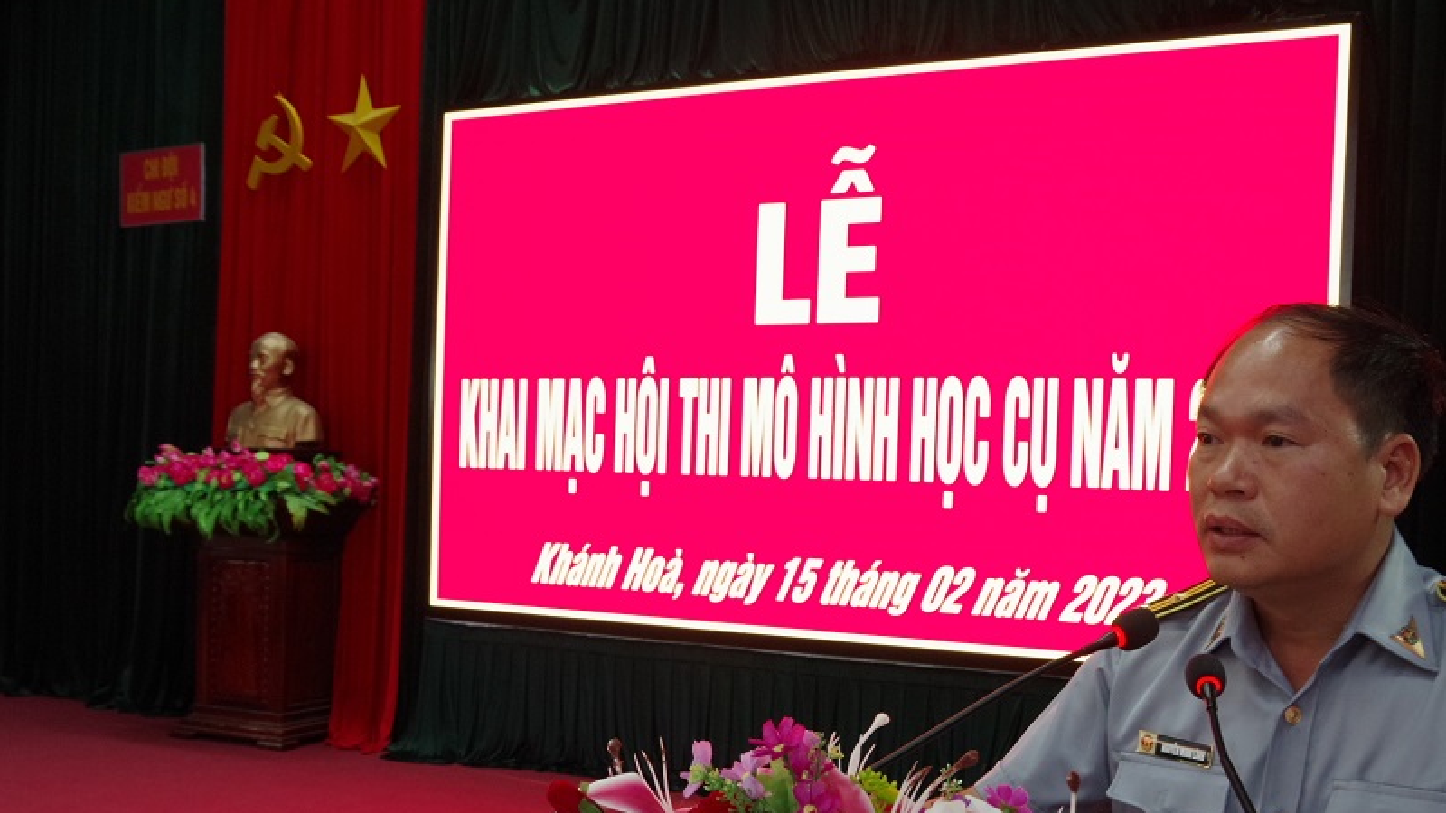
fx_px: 1342
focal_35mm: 35
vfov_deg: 33.5
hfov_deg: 56.1
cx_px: 877
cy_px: 520
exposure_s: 1/20
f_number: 8
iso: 1600
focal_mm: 18
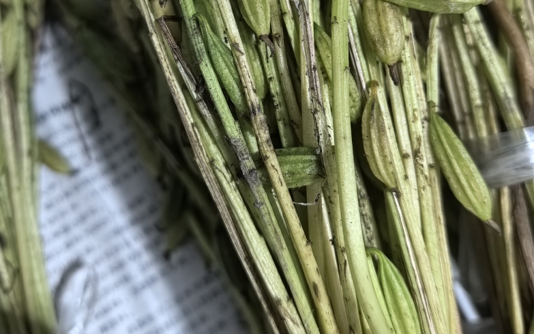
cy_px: 62
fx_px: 567
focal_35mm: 39
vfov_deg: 31.8
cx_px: 263
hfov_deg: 50.4
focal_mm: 6.98
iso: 500
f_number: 2
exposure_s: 1/33.3
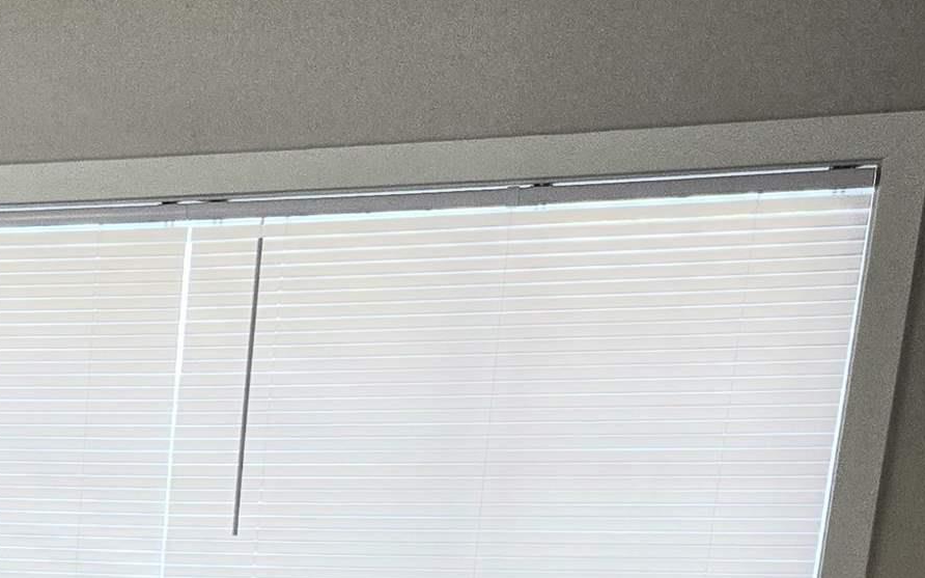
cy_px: 1022
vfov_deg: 13.9
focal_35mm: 84
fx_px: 2117
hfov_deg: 22.8
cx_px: -165
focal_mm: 5.4
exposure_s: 1/182
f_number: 1.8
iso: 200
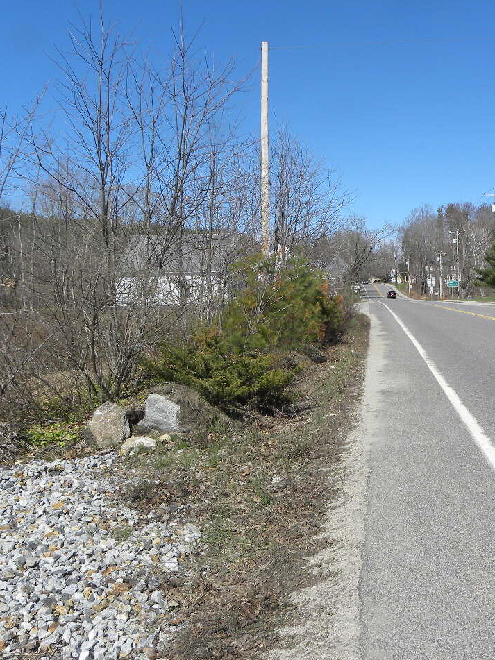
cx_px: 371
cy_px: 330
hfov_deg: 39.6
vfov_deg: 52.6
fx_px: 667
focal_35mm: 35
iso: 64
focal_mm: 4.6
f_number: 5.6
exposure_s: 1/324
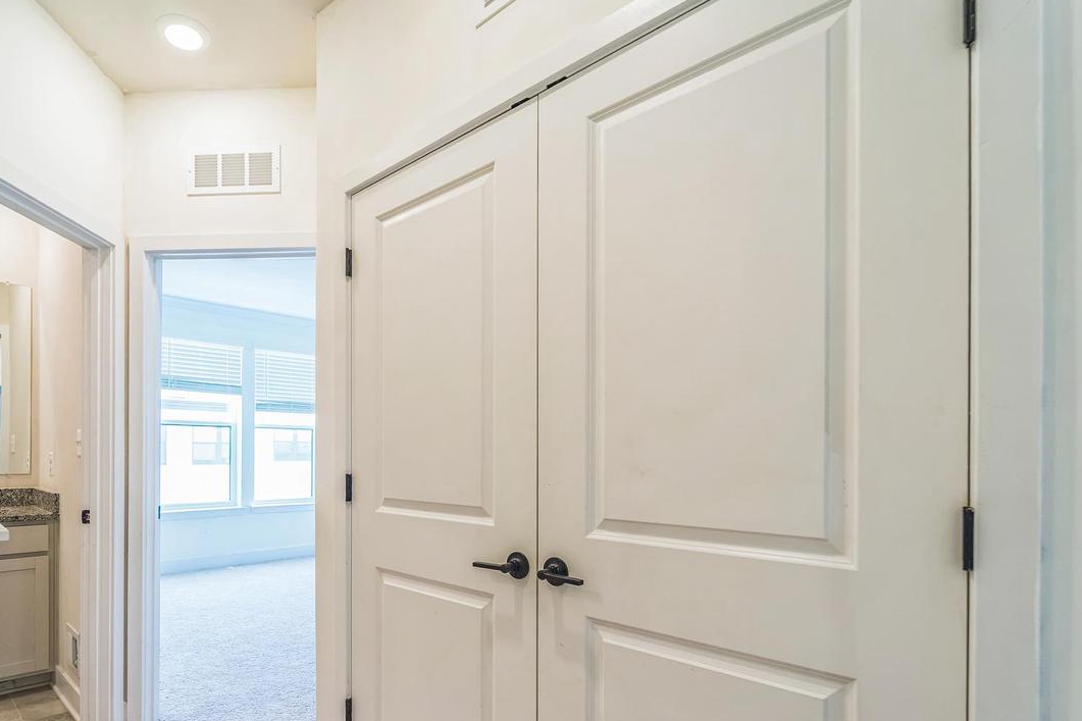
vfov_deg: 62.9
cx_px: 426
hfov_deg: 85.7
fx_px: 571
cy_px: 481
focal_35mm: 19
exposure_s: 1/40
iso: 640
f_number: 6.3
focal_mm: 14
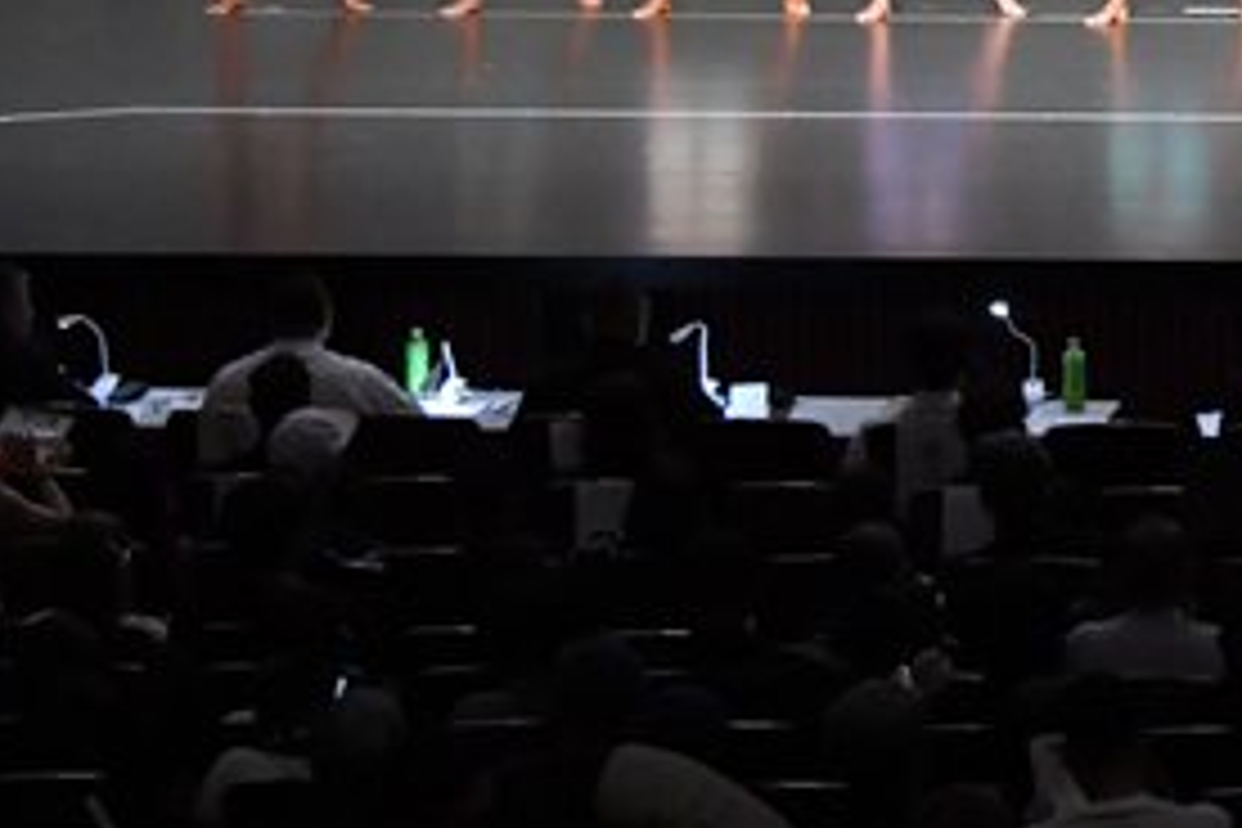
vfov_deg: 6.7
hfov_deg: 10.0
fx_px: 6968
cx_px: 1694
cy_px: -216
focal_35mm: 202
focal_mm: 48
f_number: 5.6
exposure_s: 1/400
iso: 8000
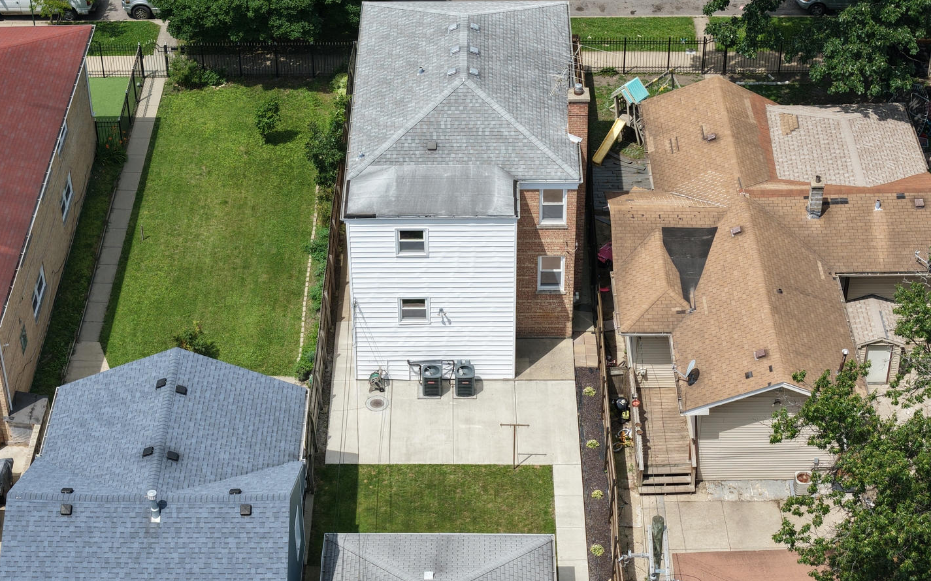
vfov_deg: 17.4
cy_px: 308
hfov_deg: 27.5
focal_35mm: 75
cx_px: 466
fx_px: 1903
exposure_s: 1/2500
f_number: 2.8
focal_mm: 19.35
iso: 200
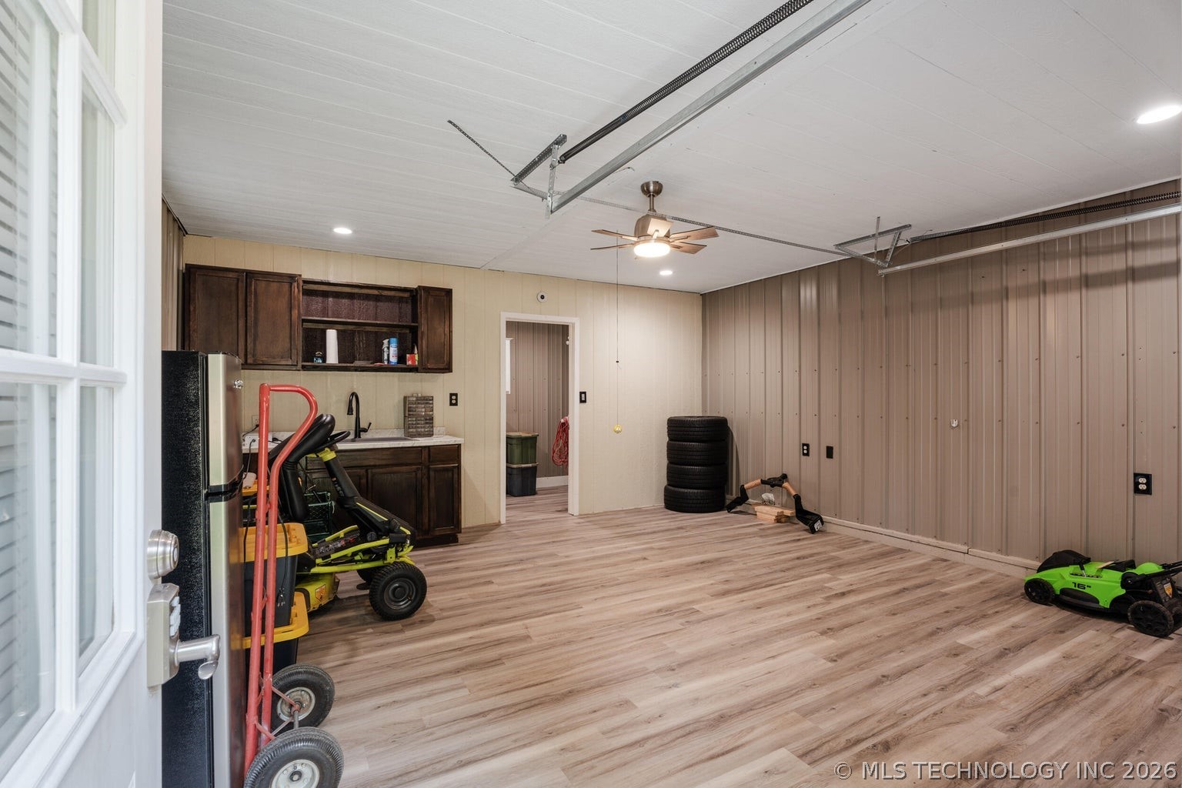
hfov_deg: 94.6
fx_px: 545
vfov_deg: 71.7
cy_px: 394
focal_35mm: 17
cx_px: 591
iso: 200
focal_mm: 16.6
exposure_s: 1/4
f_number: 9
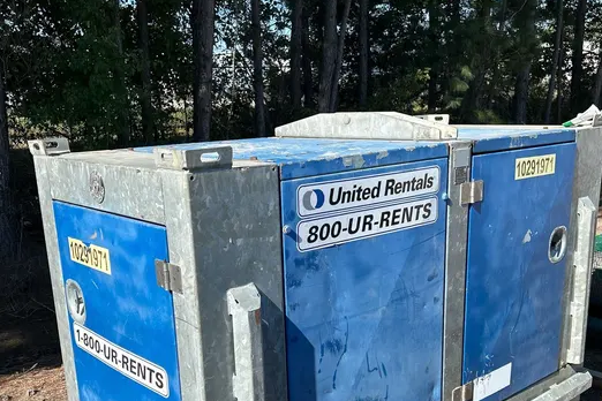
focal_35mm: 38
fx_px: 635
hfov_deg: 50.7
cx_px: 299
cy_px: 286
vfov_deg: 34.5
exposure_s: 1/2353
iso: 50
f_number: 1.5
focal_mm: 5.7
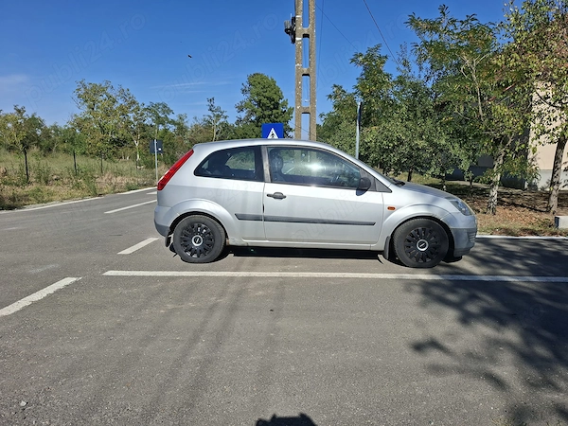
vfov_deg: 58.9
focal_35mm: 23
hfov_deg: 73.9
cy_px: 213
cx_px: 284
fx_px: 377
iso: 50
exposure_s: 1/3425
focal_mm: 5.54
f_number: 1.8
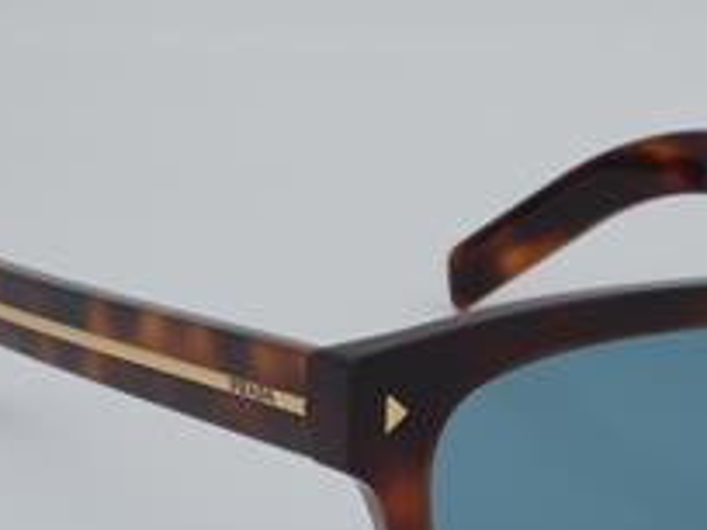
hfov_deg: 13.9
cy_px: 402
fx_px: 2880
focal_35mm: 141
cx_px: 596
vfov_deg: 10.5
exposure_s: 1/4
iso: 100
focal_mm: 50
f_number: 32
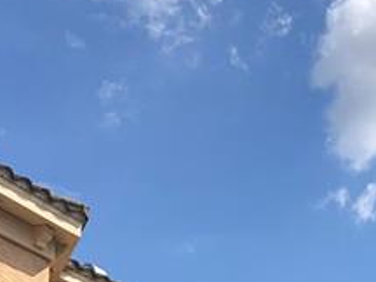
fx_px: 1445
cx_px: 489
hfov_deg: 14.2
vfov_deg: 10.8
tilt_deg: +15.4
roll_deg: +1.7
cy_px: 392
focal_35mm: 133
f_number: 1.8
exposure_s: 1/2703
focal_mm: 3.99
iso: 20
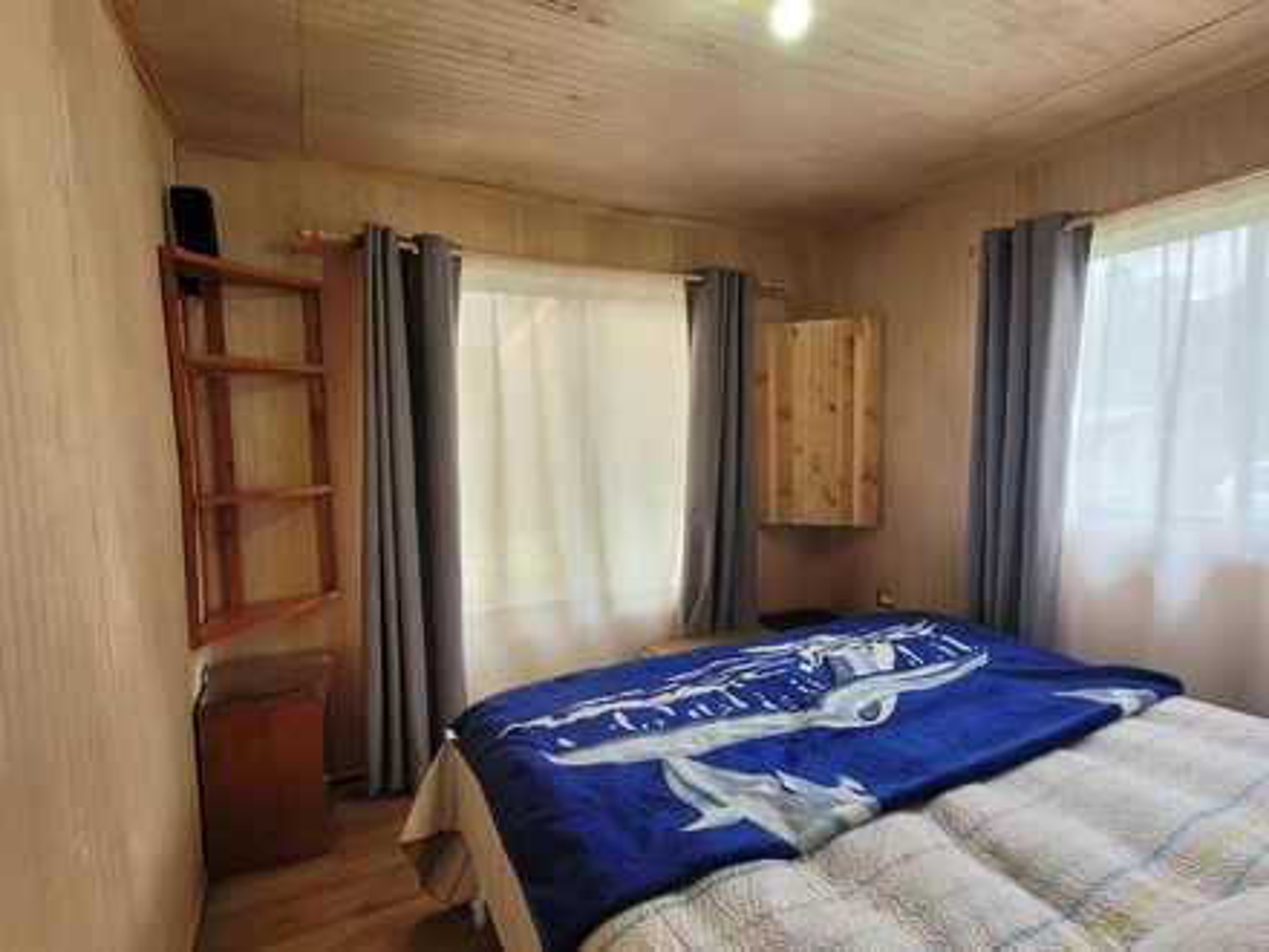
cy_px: 476
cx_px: 634
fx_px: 477
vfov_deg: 89.9
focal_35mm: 13
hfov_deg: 106.2
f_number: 2.2
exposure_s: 1/50
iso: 100
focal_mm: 1.74
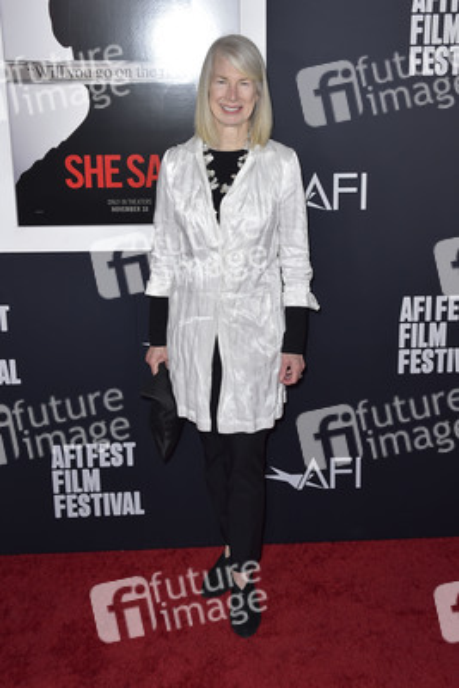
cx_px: 230
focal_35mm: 40
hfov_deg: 33.4
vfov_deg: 48.4
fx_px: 764
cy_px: 344
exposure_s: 1/200
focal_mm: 40
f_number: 6.3
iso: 500
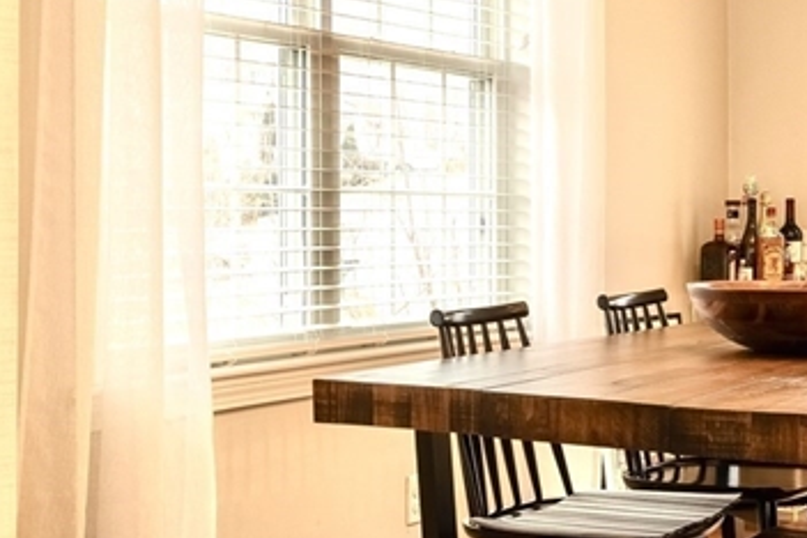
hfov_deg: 28.7
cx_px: 533
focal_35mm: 70
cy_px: 272
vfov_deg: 19.5
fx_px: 1569
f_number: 5.6
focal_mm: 16
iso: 320
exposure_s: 1/800
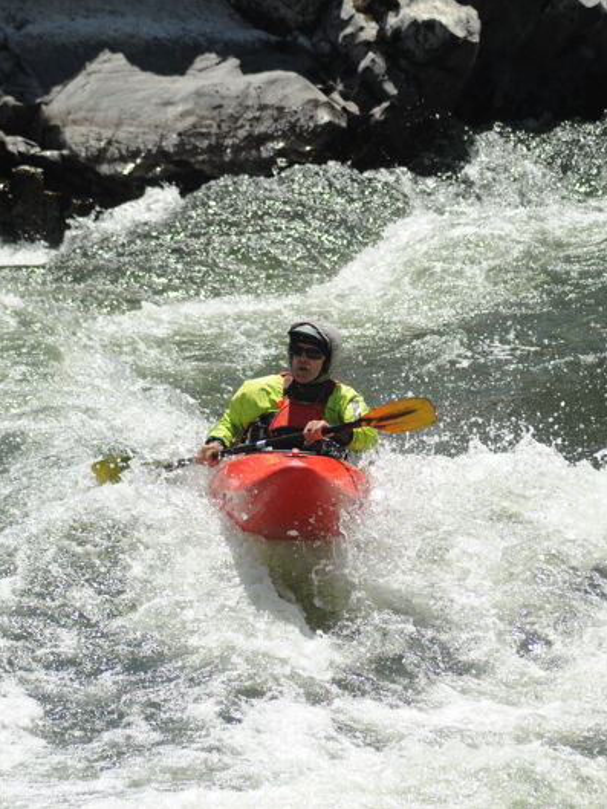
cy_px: 404
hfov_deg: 4.1
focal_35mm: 363
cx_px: 316
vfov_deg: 5.5
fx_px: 8484
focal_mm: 250
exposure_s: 1/800
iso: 250
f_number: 7.1
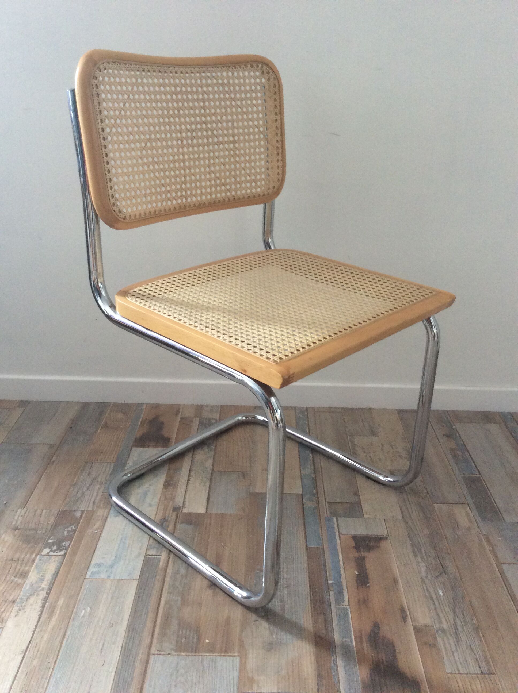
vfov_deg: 56.9
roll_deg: -0.8
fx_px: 640
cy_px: 346
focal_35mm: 32
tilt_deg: -23.6
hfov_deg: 44.1
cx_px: 259
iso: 100
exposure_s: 1/25
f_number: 2.4
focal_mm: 3.3
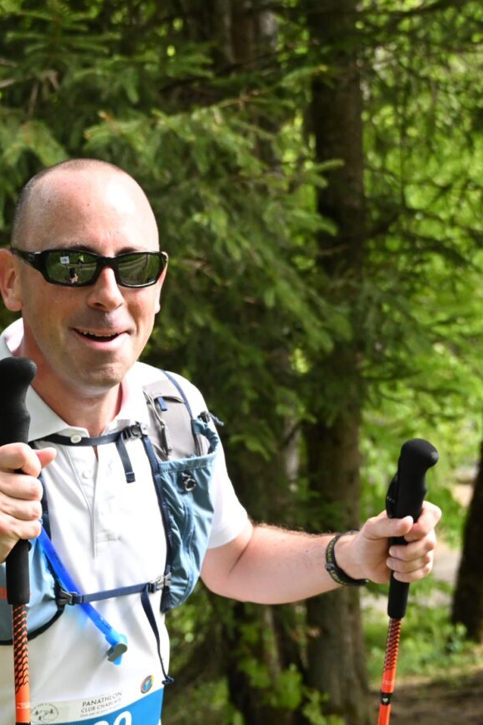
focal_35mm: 109
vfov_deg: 18.8
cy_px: 396
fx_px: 2187
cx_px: 175
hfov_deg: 12.6
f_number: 5.6
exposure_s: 1/1000
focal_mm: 55
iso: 2500
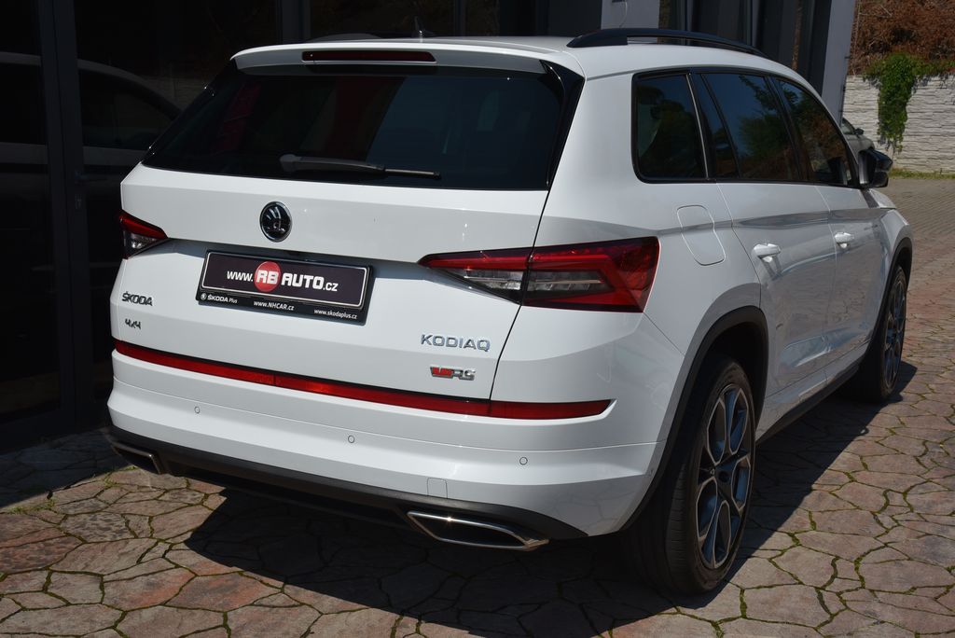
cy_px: 319
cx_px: 478
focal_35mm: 44
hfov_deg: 44.5
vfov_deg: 30.6
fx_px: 1168
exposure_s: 1/800
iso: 500
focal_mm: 44
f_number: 14
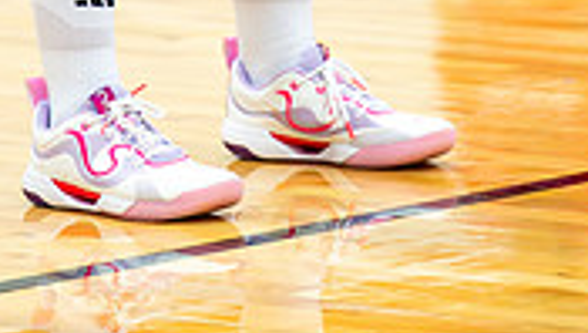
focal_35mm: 450
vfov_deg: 2.7
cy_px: -387
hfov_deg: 4.8
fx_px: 7026
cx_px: 423
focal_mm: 105
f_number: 2.8
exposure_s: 1/800
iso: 3200
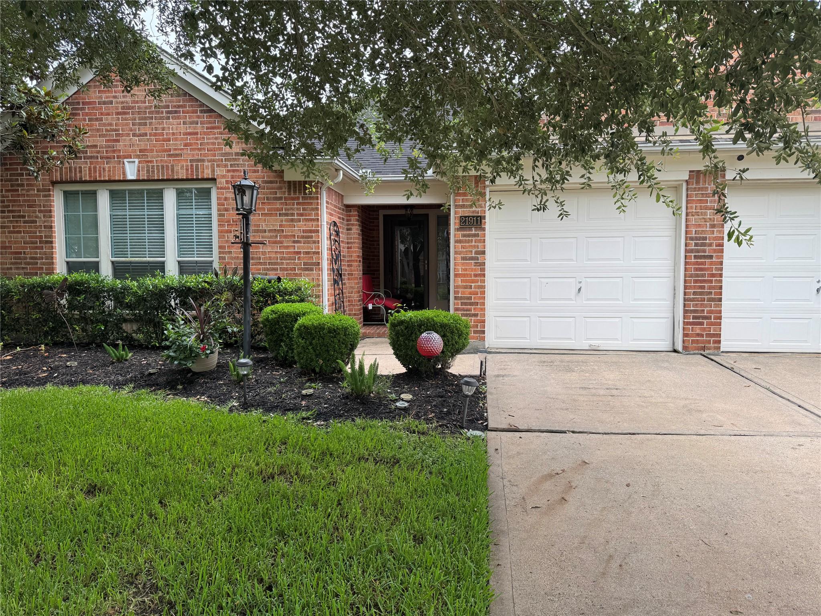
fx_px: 569
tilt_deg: -4.5
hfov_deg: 71.6
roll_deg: +0.0
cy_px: 308
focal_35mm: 24
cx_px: 410
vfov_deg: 56.8
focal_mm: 6.76
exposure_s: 1/842
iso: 80
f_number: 1.78
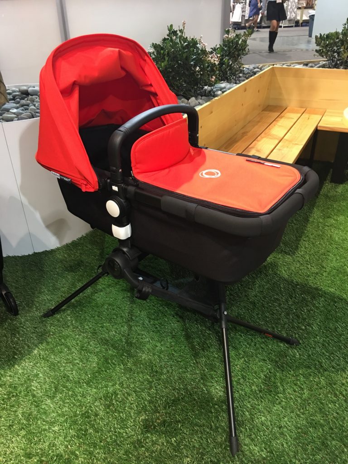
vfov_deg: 61.7
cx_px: 174
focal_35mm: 29
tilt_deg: -31.7
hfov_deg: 48.2
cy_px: 232
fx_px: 389
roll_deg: +1.3
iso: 50
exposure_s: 1/15
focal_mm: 4.15
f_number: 2.2
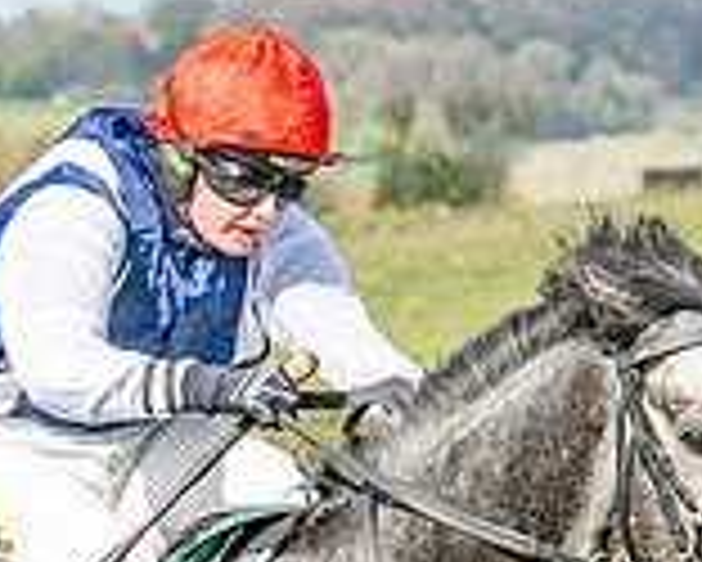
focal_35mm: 686
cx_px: 448
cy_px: 937
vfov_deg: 2.3
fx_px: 14262
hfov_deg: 2.8
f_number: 4.5
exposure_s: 1/1600
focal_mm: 70
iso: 250
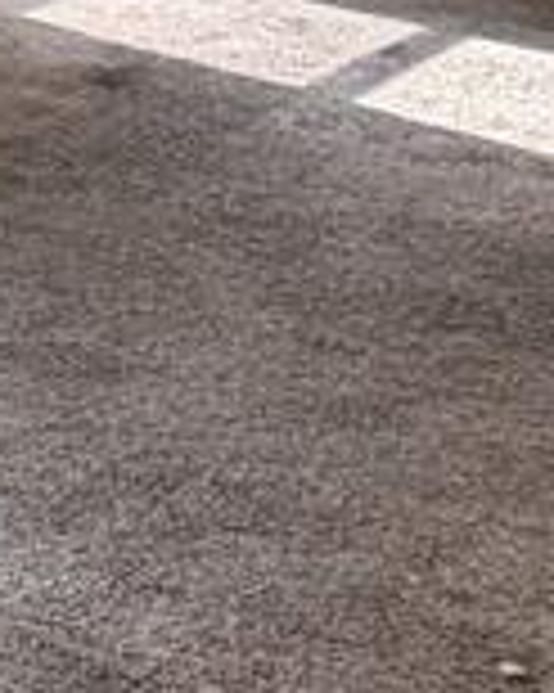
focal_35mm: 91
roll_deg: -1.0
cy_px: -302
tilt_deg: -6.3
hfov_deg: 12.9
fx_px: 1867
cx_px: -779
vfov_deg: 18.9
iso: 100
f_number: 2.2
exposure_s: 1/121
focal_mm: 2.22
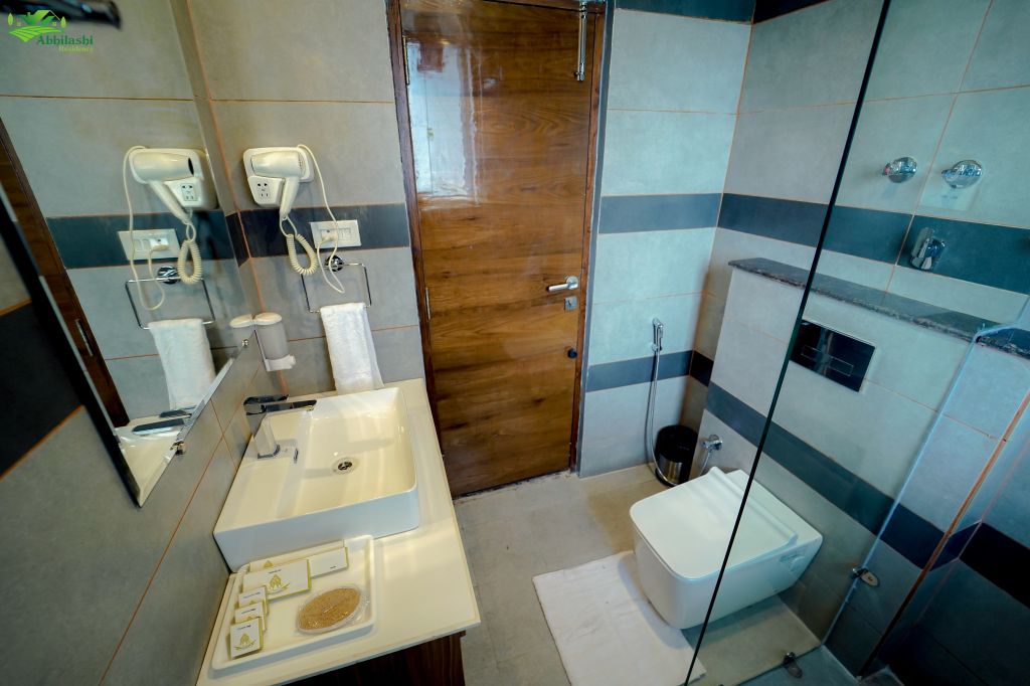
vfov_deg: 81.2
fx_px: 400
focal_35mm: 14
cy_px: 343
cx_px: 515
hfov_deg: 104.3
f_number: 4.5
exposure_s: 1/50
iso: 1600
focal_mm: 14
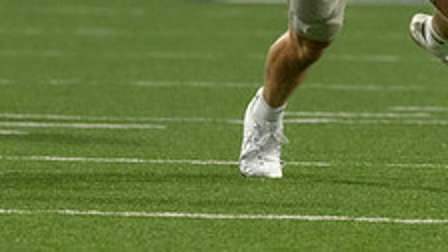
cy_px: -178
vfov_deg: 0.9
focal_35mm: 1345
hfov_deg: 1.6
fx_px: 15977
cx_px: 378
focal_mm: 200
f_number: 2.8
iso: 2000
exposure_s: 1/1600
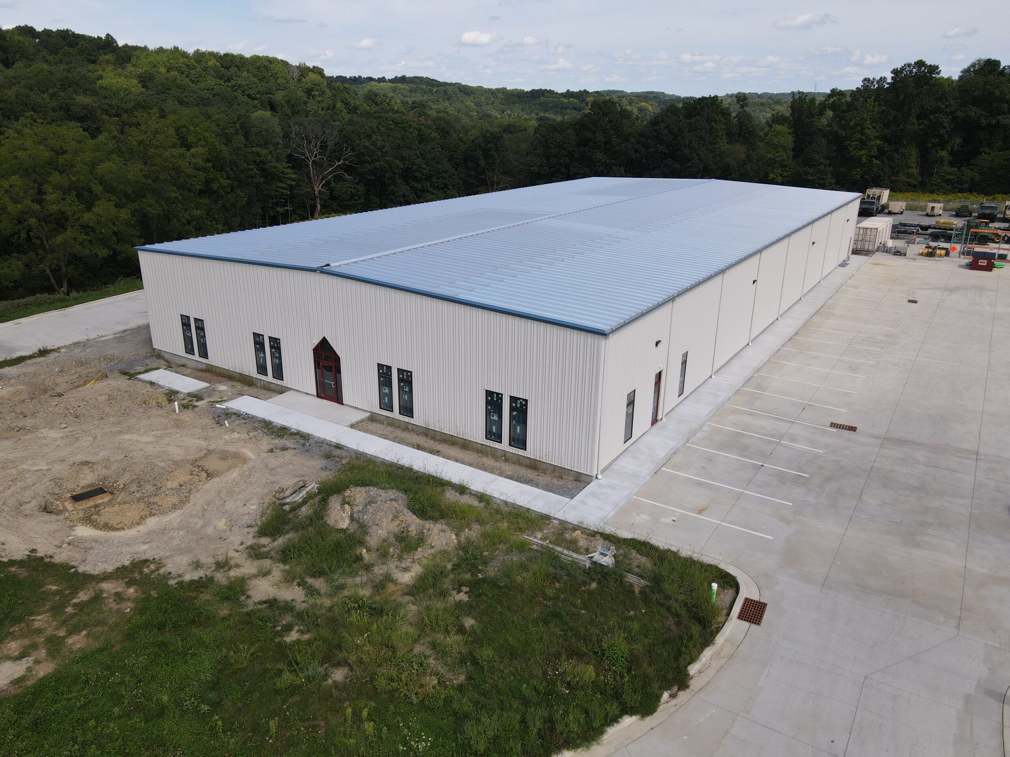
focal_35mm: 24
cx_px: 505
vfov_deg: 56.8
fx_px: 700
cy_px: 378
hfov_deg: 71.6
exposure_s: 1/40
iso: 100
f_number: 2.8
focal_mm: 4.5
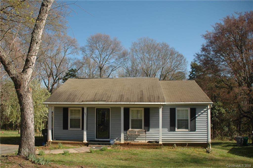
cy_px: 84
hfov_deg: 62.0
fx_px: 211
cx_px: 126
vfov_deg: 43.5
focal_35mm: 30
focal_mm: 20
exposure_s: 1/1600
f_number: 3.8
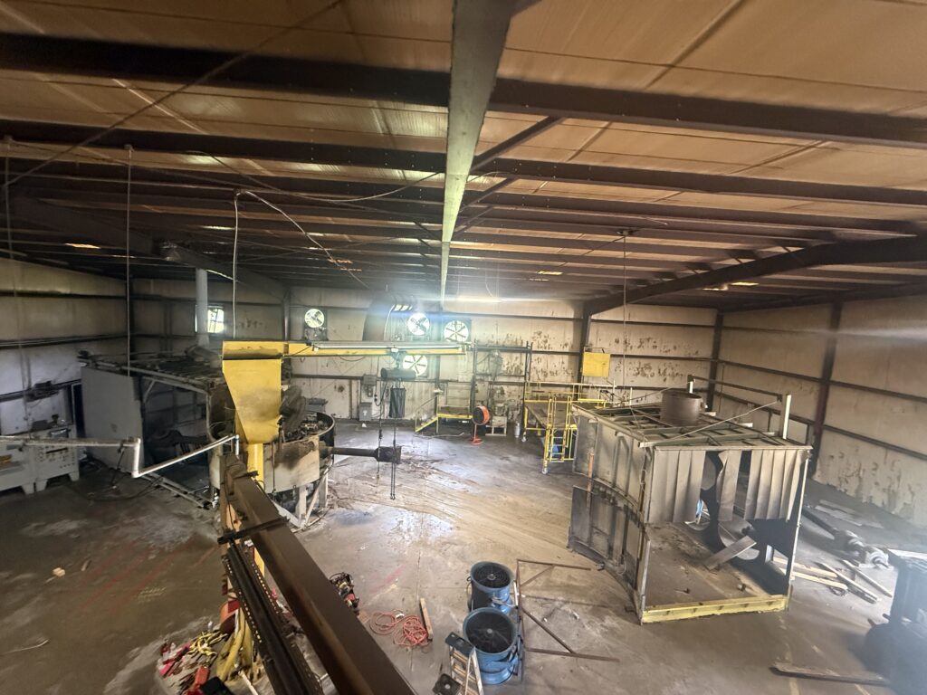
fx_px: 375
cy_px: 348
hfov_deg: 102.1
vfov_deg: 85.7
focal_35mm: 14
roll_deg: -3.4
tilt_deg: -6.5
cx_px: 464
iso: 640
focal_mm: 2.22
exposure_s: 1/60
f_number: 2.2
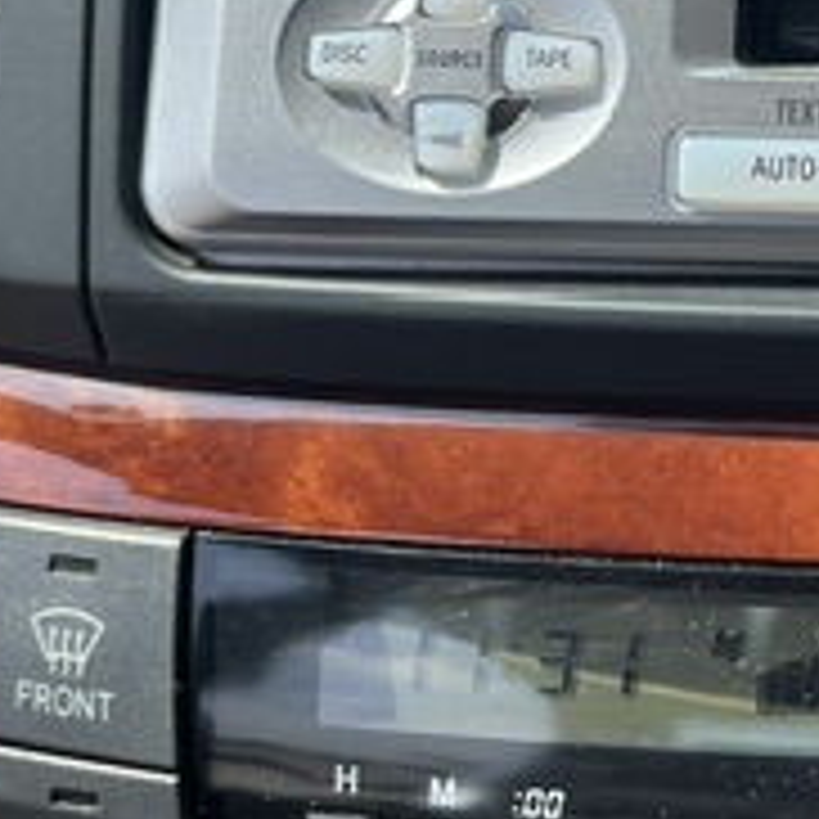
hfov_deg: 20.0
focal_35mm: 81
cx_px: 1008
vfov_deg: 21.0
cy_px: 117
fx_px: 2168
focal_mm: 5.1
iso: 50
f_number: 1.6
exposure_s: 1/1212
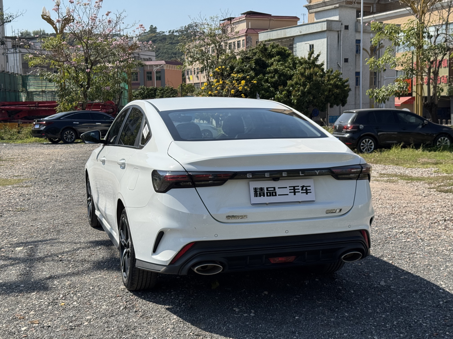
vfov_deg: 30.3
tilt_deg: -6.7
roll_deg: +1.7
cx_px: 226
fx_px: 628
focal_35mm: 48
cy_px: 170
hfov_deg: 39.7
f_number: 1.78
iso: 64
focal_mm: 6.76
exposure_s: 1/4975
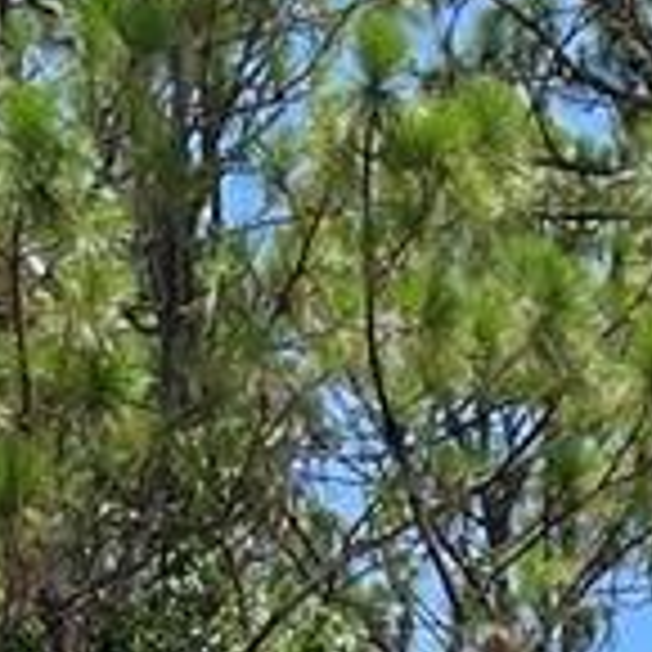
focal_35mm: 190
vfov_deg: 8.4
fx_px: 4049
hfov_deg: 9.2
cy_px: 1628
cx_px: 283
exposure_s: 1/1821
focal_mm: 5.1
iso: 32
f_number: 1.6
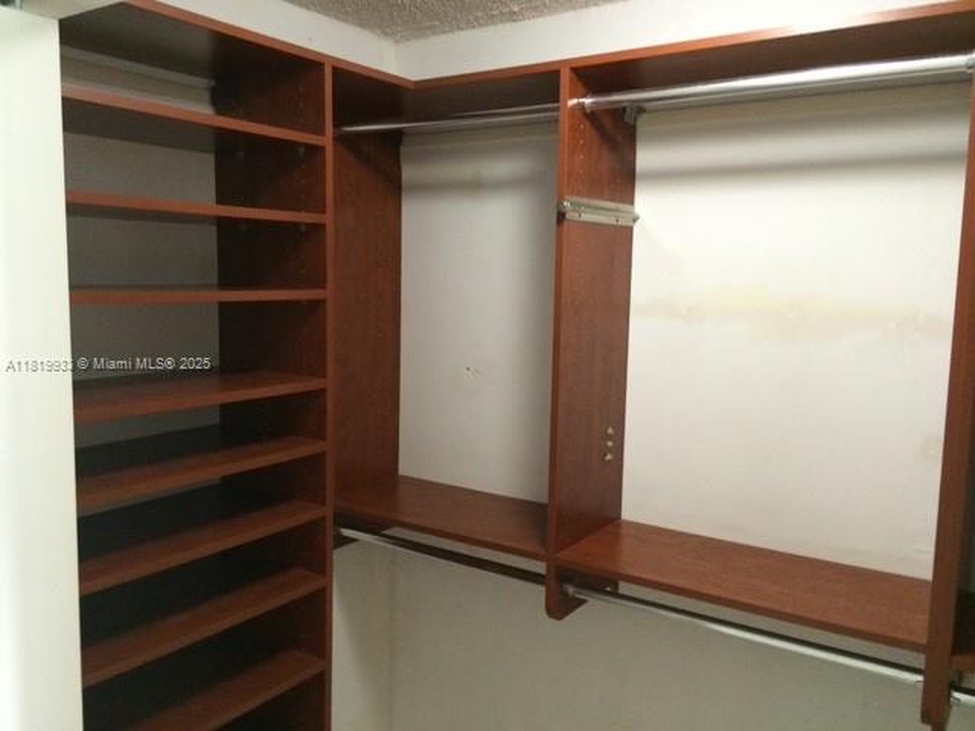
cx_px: 488
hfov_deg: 60.0
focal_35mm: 30
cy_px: 366
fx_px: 845
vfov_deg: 46.8
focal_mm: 4.12
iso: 320
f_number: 2.2
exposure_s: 1/20
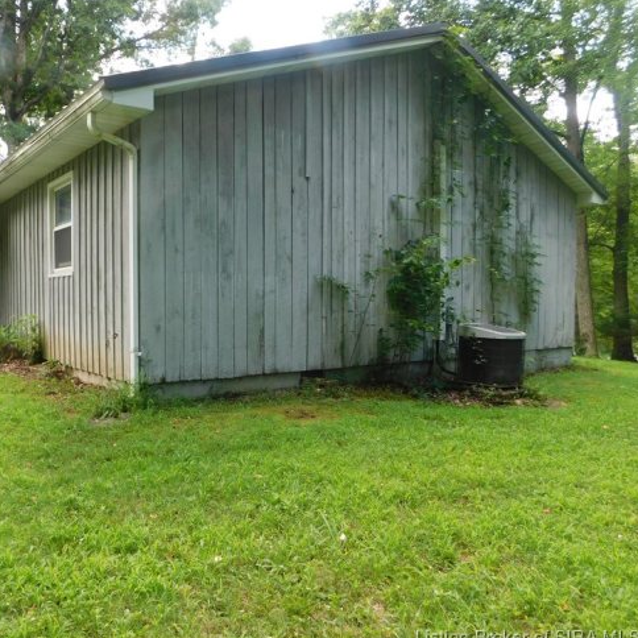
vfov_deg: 57.3
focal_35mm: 28
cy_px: 327
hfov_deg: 56.2
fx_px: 584
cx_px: 218
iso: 125
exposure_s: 1/100
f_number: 3
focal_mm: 4
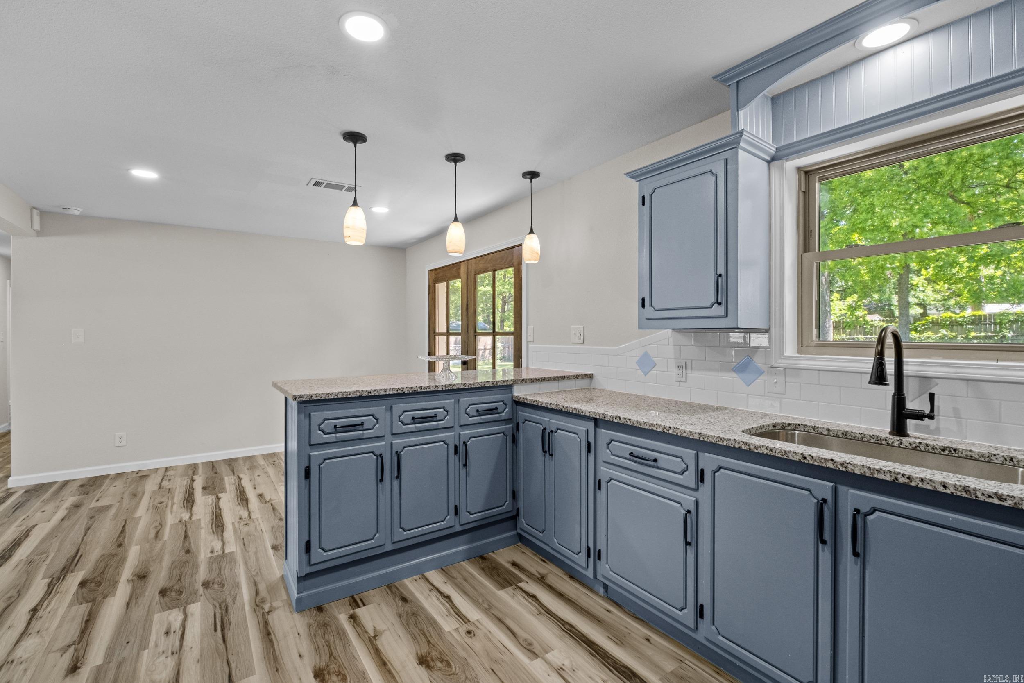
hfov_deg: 100.4
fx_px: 427
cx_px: 512
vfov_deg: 77.3
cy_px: 342
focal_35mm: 15
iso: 400
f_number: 8
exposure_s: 1/1.67
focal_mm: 10
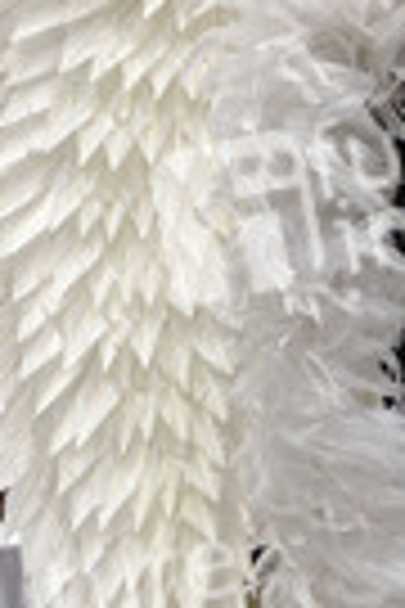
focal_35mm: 107
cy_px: 423
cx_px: 515
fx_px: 1805
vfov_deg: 19.0
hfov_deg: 12.4
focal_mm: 24
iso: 640
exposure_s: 1/60
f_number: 4
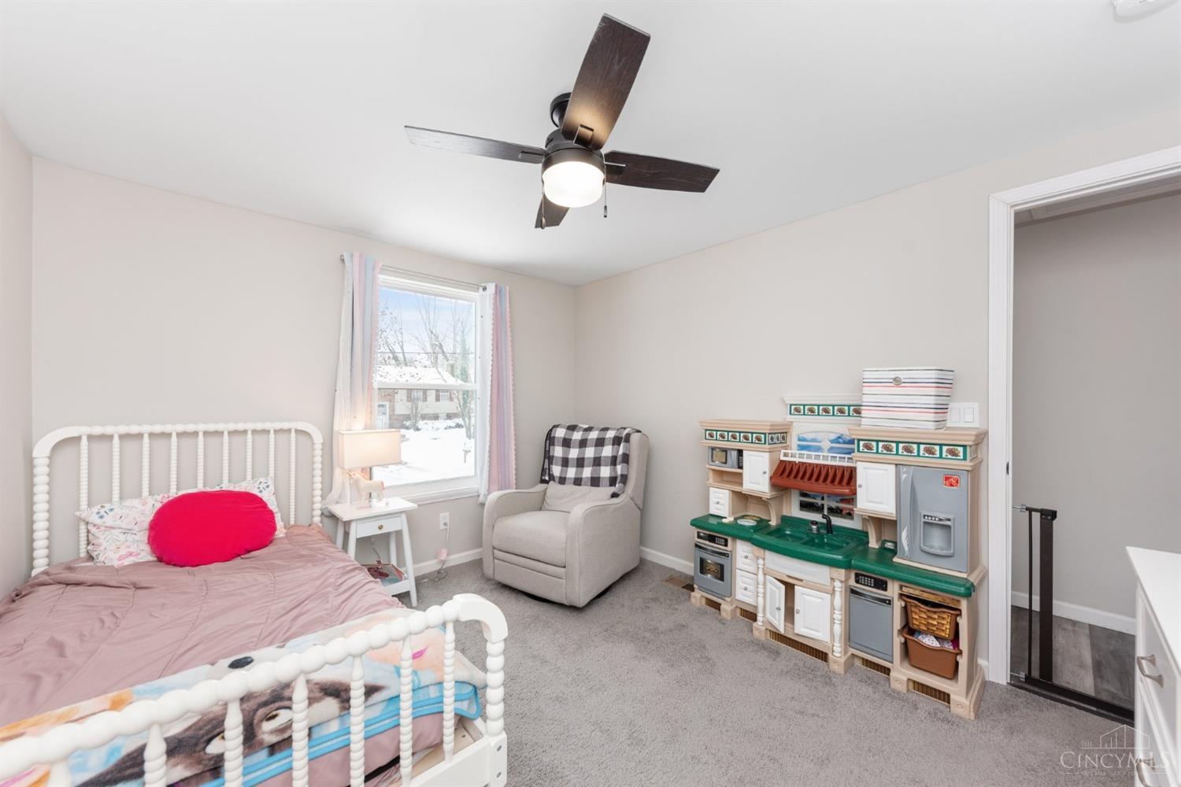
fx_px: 426
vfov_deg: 85.4
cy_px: 394
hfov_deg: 108.3
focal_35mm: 13
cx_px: 590
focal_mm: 13
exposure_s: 1/160
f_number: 5.6
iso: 500
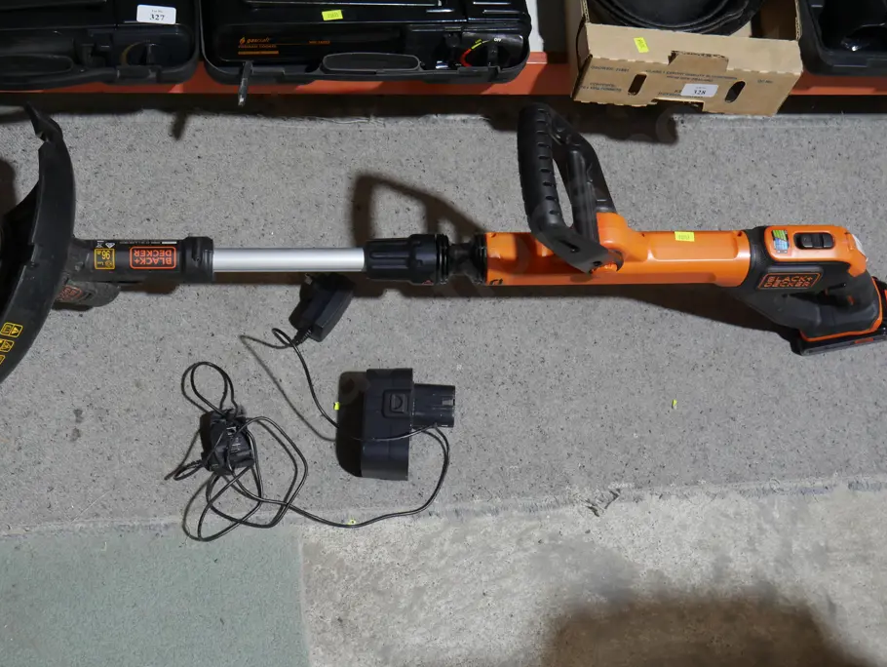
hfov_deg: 42.0
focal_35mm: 45
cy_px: 344
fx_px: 1154
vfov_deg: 32.2
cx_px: 390
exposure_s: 1/60
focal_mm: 20
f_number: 4.4
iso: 640
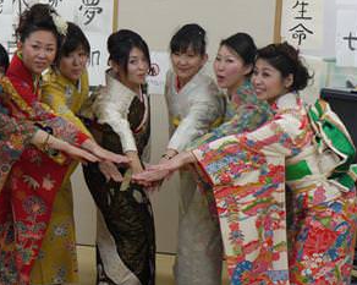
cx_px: 130
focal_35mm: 91
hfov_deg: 21.0
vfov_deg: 16.9
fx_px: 961
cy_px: 141
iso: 400
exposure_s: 1/50
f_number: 5.5
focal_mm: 34
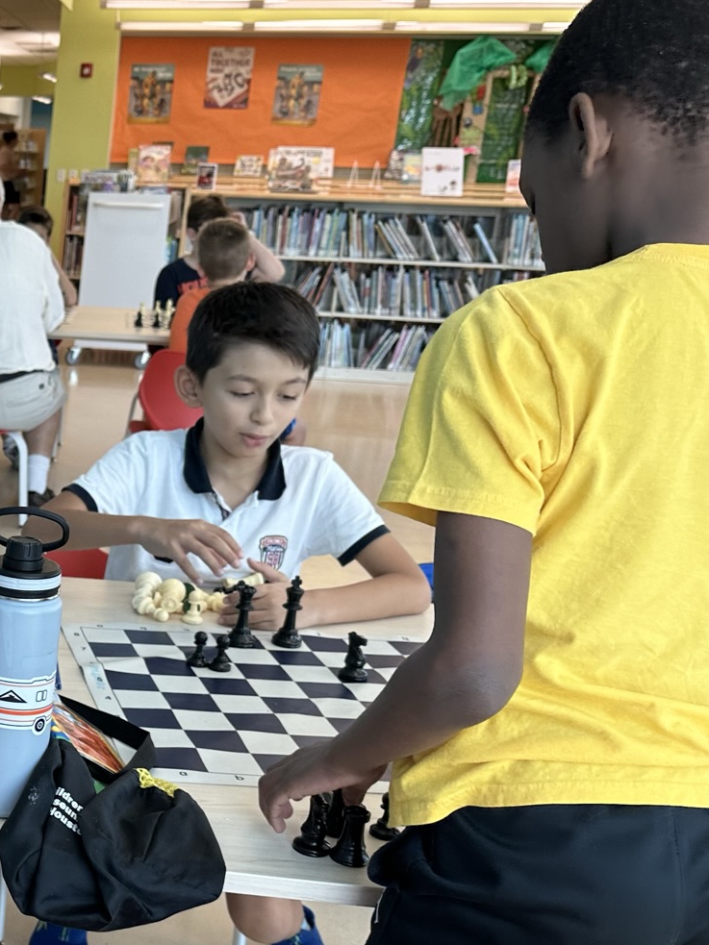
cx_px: -212
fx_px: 1366
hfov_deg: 25.2
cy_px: 594
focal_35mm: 50
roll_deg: -1.2
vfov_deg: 37.9
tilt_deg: -18.5
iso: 64
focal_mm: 6.86
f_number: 1.78
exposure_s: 1/192
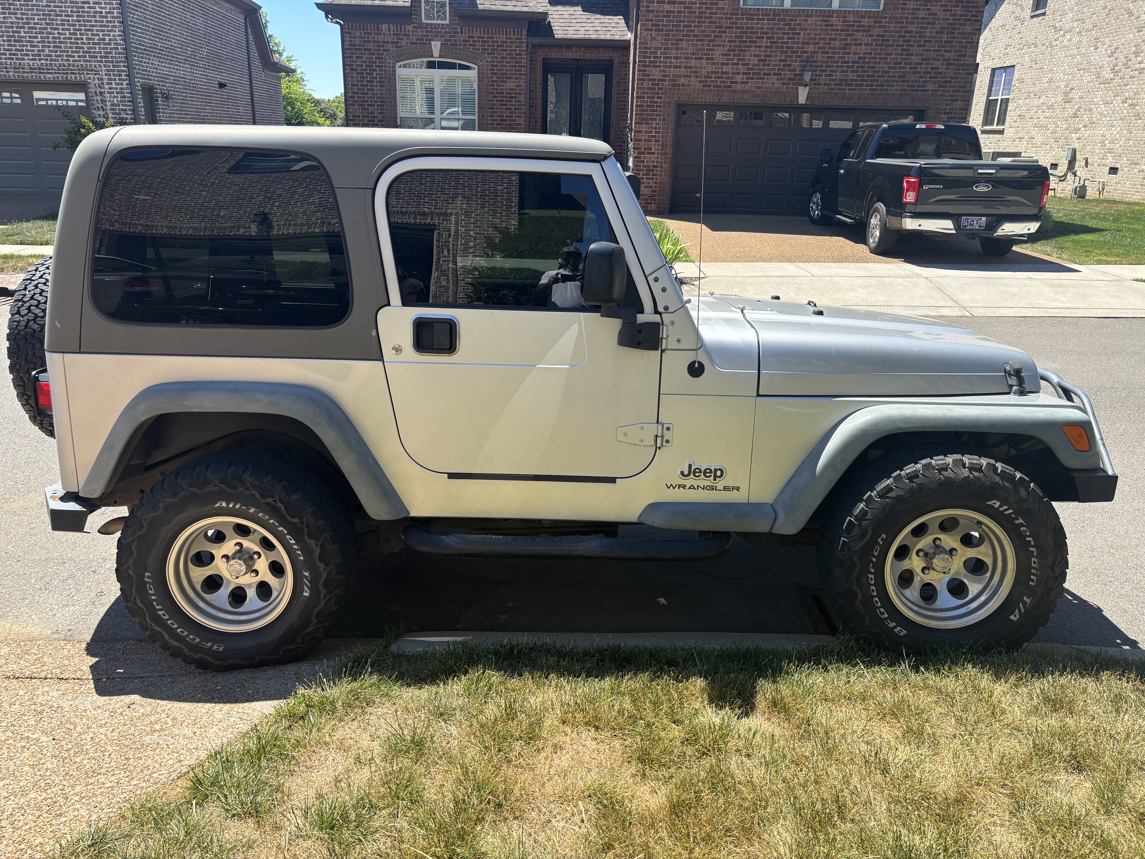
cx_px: 572
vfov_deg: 53.1
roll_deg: -1.6
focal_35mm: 26
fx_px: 860
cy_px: 430
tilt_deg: -19.3
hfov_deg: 67.3
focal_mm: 5.96
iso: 50
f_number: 1.6
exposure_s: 1/1344
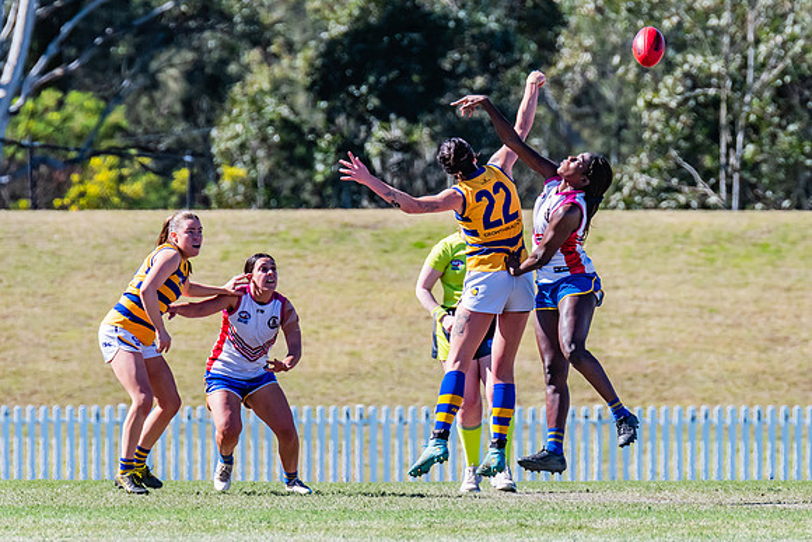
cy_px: 281
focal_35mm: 655
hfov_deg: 3.1
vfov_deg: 2.1
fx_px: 14774
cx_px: 611
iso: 800
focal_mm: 420
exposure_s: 1/1600
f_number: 8
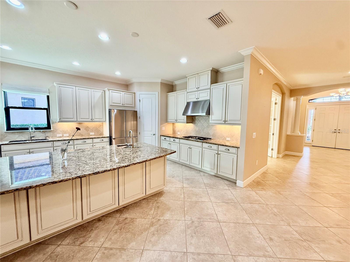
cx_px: 175
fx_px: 142
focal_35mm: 14
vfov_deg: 85.7
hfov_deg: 102.1
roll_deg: -0.9
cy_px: 131
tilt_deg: -4.9
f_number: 2.2
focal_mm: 2.22
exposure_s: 1/120
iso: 320
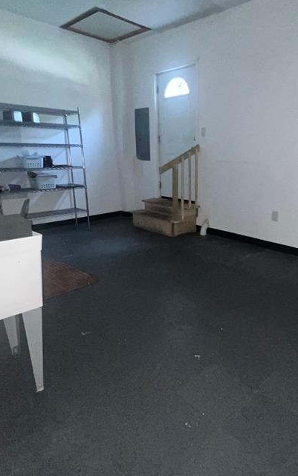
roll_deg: -0.8
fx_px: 286
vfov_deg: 79.6
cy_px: 226
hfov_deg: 53.7
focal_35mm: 22
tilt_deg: -12.3
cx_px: 205
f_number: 1.8
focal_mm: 1.57
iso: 250
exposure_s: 1/30
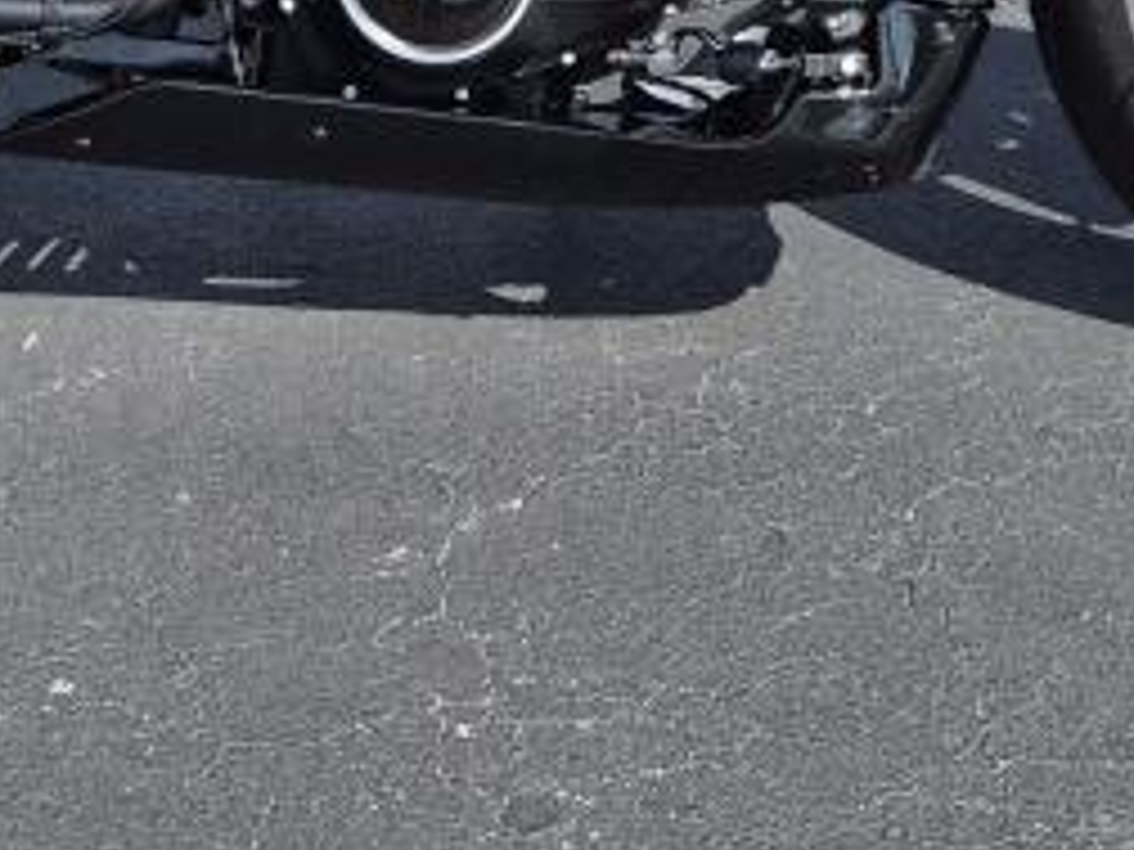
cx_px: 414
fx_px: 2391
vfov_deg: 18.2
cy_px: -382
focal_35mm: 73
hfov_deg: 26.6
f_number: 1.8
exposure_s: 1/4224
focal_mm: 5.4
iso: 80
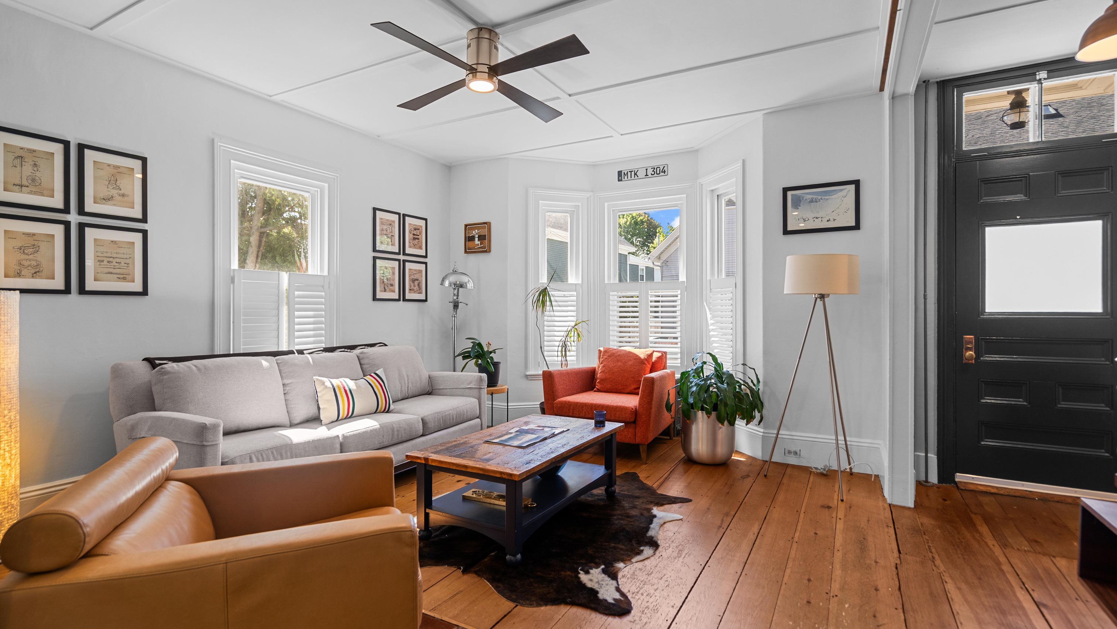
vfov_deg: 63.9
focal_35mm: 17
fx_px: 504
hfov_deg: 95.9
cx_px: 561
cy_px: 301
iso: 100
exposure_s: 1/20
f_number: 4
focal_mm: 16
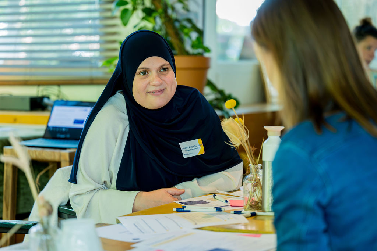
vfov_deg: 16.1
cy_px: 126
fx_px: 890
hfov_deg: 23.9
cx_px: 188
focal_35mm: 85
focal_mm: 85
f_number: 2.8
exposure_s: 1/200
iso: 2000
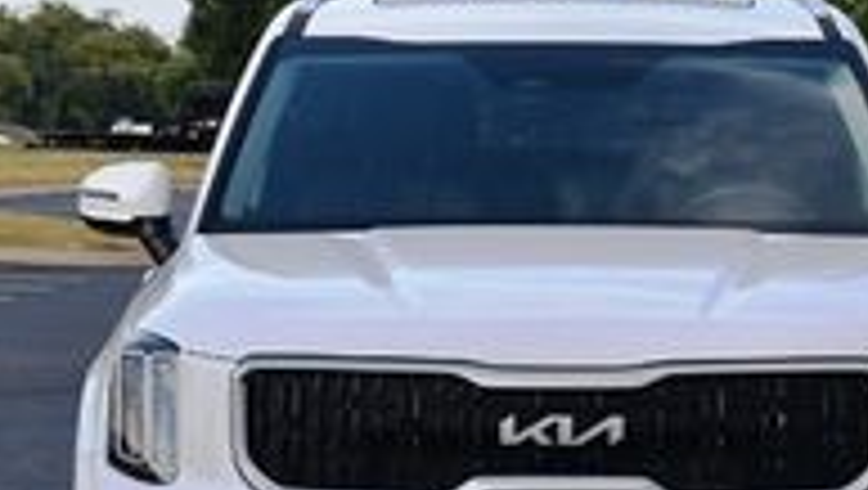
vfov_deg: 6.1
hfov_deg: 10.9
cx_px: 607
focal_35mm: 198
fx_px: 4562
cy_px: 38
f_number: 8
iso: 180
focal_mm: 38
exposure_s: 1/250
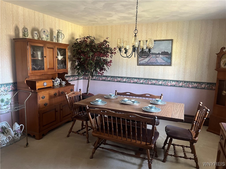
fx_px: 170
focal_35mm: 26
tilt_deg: -9.3
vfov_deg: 53.1
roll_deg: -1.4
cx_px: 113
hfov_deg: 67.3
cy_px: 84
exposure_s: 1/45
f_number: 1.6
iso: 500
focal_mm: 5.1
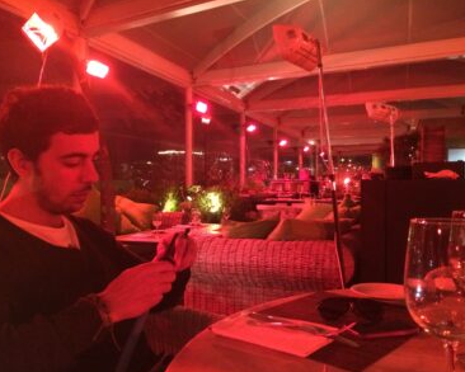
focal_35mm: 32
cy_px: 188
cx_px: 243
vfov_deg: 45.8
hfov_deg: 55.6
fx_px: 441
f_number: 2.2
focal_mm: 4.12
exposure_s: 1/15
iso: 640
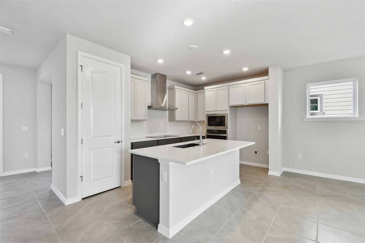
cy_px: 122
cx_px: 182
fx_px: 152
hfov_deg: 100.4
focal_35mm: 15
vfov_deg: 77.3
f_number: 7.1
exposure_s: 1/30
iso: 100
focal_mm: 10
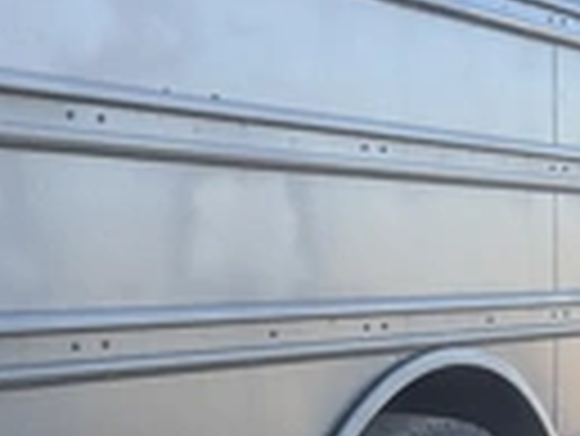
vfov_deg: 16.3
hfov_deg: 21.7
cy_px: 360
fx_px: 1509
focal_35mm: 90
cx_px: 193
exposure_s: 1/186
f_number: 1.8
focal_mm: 3
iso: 20
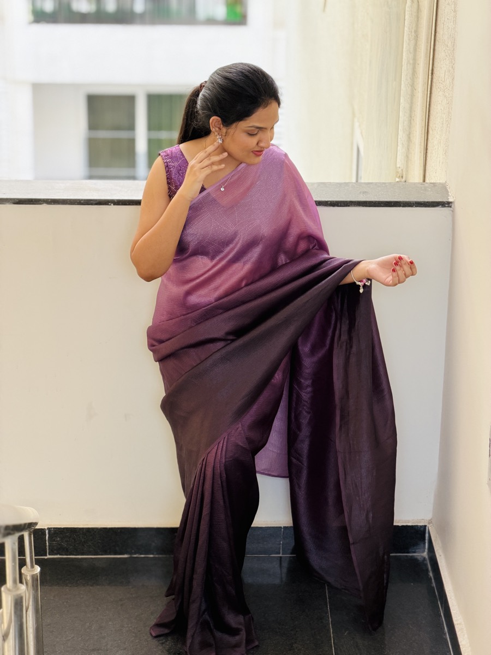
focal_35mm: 100
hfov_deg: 14.8
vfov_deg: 19.6
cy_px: 328
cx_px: 246
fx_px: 1891
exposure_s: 1/121
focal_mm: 16.89
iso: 160
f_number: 2.8
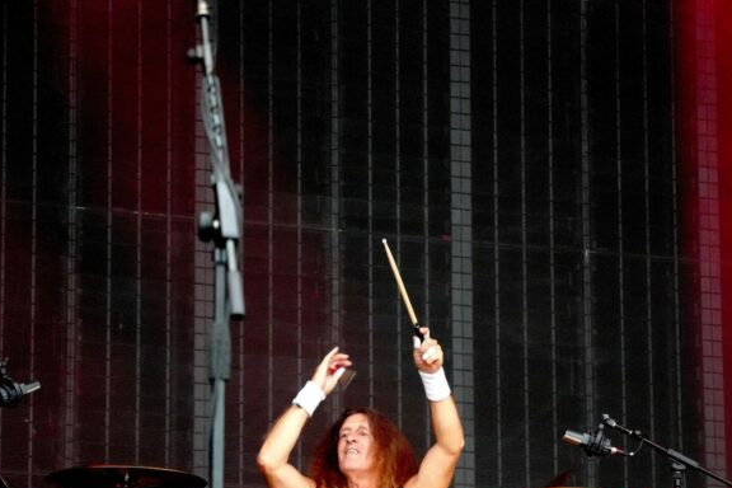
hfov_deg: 10.5
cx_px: 367
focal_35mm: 196
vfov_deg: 7.0
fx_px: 3985
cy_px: 324
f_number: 5.6
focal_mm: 98
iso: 6400
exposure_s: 1/80
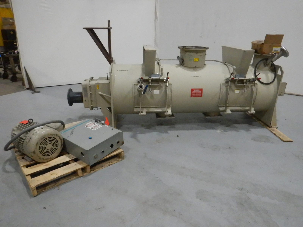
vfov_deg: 56.8
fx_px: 210
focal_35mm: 24
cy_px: 114
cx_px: 152
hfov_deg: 71.6
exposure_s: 1/200
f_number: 2.8
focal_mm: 4.3
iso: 1600
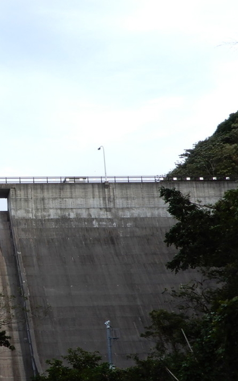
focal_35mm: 57
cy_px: 237
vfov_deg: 35.5
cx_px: -26
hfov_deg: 21.5
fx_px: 592
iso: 80
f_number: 5
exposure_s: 1/30
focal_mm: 5.4
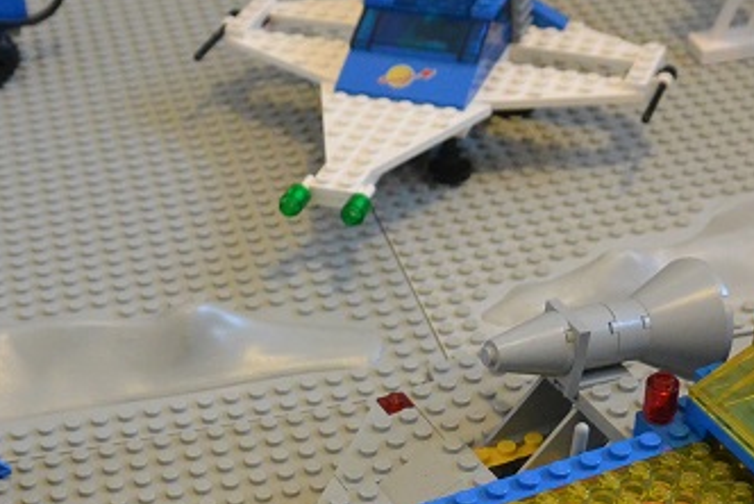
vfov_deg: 17.0
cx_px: 379
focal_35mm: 77
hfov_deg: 26.3
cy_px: 598
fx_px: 1614
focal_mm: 12.2
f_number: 3.8
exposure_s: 1/30
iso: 1000
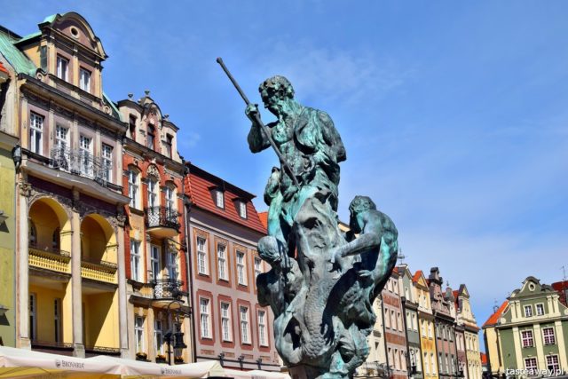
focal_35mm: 52
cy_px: 190
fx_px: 828
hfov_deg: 37.8
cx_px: 284
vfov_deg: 25.8
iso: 100
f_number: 11
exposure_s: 1/200
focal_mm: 35
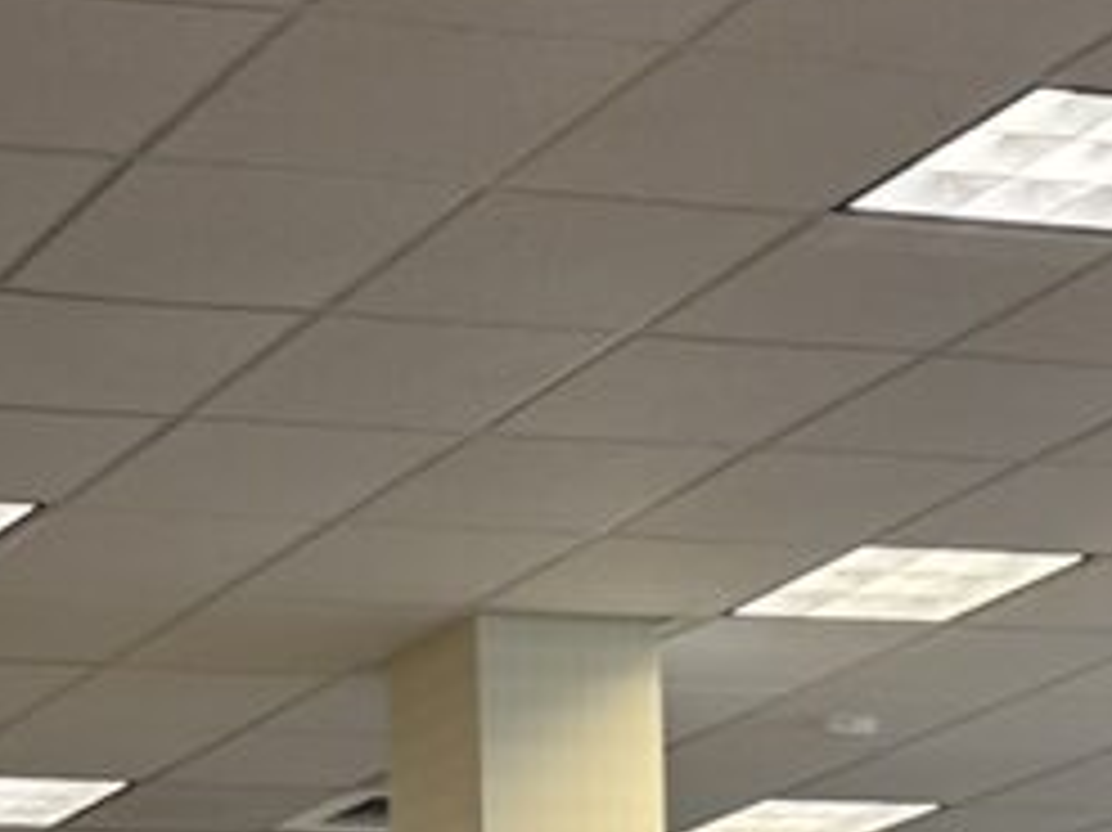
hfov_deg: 14.2
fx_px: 4367
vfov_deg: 10.0
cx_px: -131
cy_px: 1718
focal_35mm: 136
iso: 160
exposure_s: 1/60
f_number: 1.78
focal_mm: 6.76
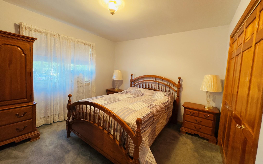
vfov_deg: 74.8
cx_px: 131
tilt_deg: -4.2
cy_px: 80
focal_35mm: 15
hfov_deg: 101.5
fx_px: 108
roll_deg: -2.9
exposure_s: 1/60
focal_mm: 2.22
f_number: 2.2
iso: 500
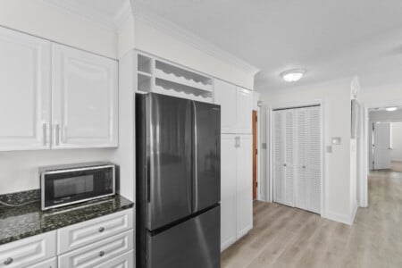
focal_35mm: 15
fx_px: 167
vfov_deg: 77.3
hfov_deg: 100.4
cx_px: 201
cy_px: 134
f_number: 4.5
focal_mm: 10
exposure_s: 1/13
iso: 100
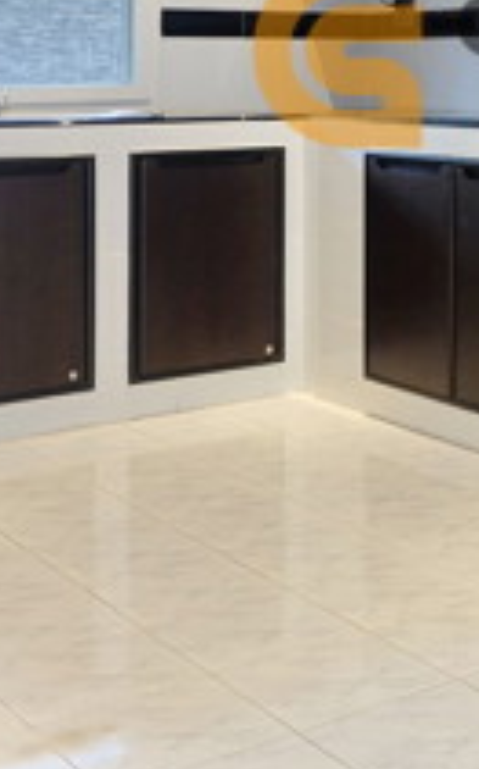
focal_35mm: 70
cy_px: 51
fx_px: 1464
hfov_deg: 17.0
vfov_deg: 28.1
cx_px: 687
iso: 640
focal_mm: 16
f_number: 3.5
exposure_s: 1/30
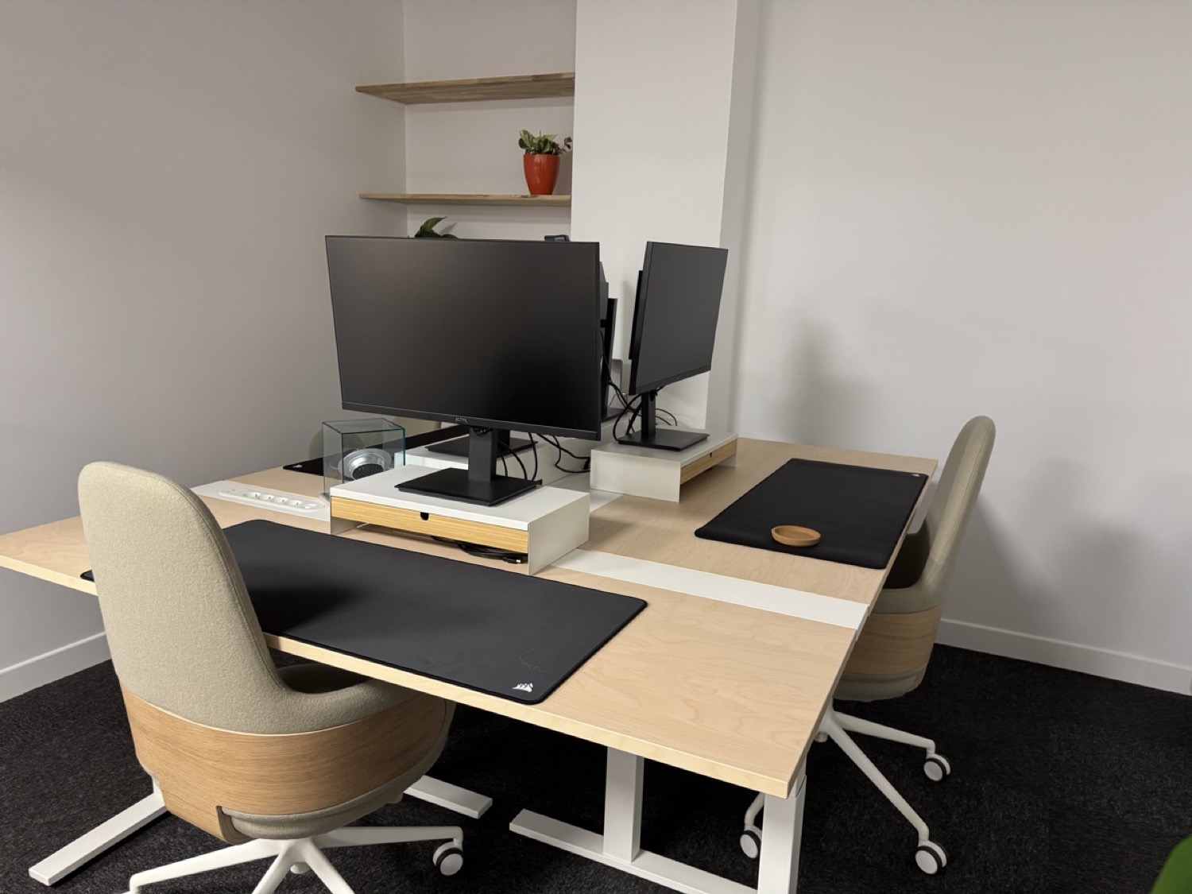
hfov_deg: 71.6
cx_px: 596
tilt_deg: -12.3
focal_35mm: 24
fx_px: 826
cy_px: 447
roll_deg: -1.8
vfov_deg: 56.8
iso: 320
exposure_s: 1/50
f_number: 1.78
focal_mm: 6.76
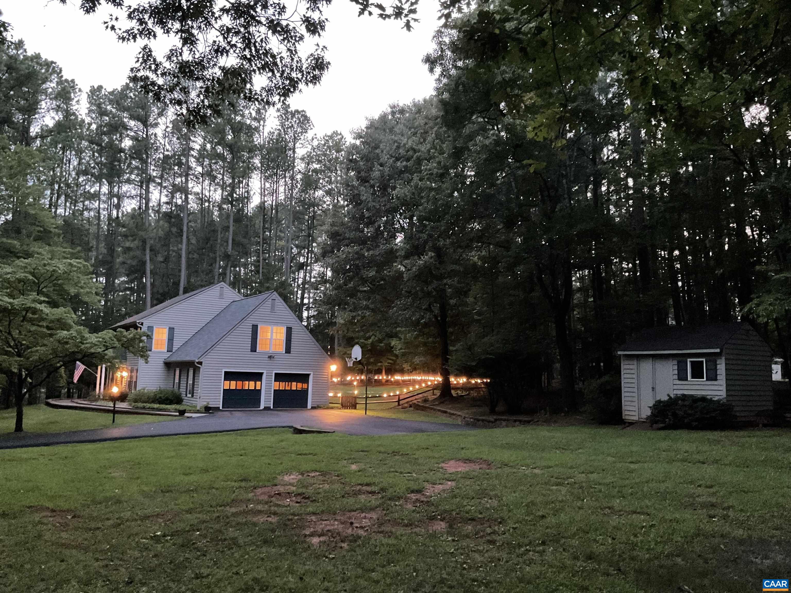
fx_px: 663
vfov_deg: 48.2
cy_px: 296
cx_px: 396
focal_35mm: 29
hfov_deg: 61.7
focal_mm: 3
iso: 500
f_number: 1.8
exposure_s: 1/20
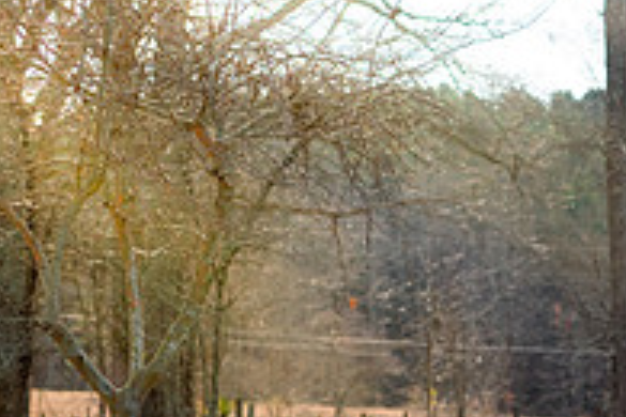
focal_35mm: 119
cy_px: 393
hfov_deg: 16.0
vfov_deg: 11.4
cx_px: 896
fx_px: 2069
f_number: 3.2
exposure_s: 1/2500
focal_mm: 40
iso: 500
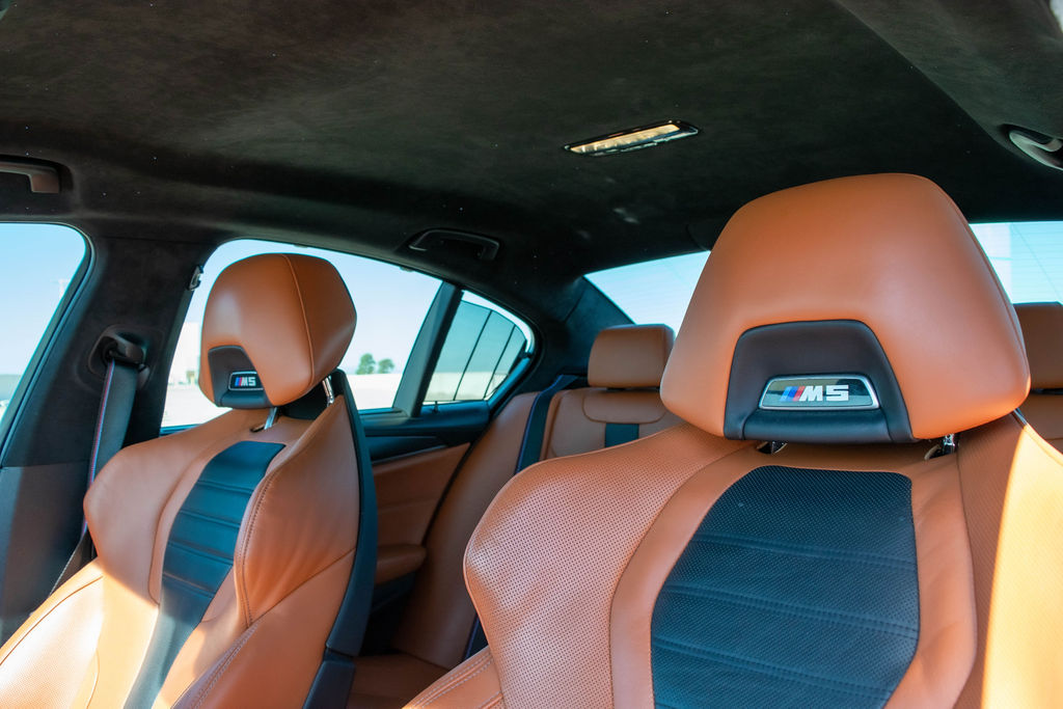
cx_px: 532
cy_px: 354
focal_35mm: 27
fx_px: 797
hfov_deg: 67.4
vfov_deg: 47.9
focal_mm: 18
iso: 400
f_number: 5.6
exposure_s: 1/125
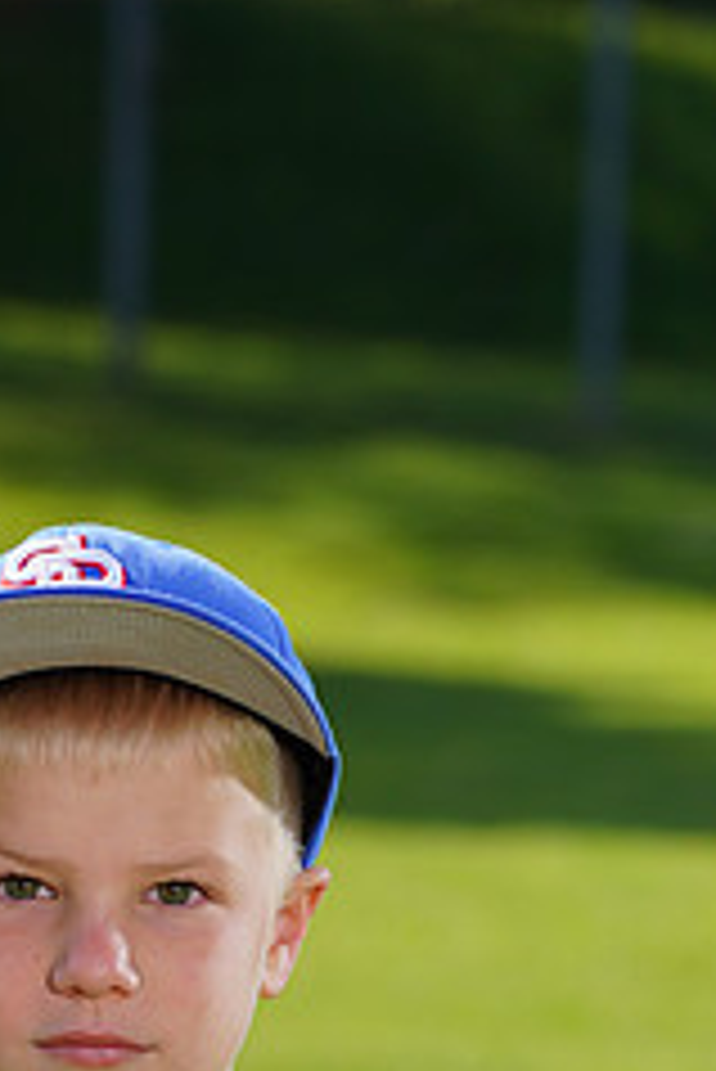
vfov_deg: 4.7
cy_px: 1242
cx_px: 34
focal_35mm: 436
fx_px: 12987
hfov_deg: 3.2
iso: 100
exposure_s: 1/250
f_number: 9
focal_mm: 179
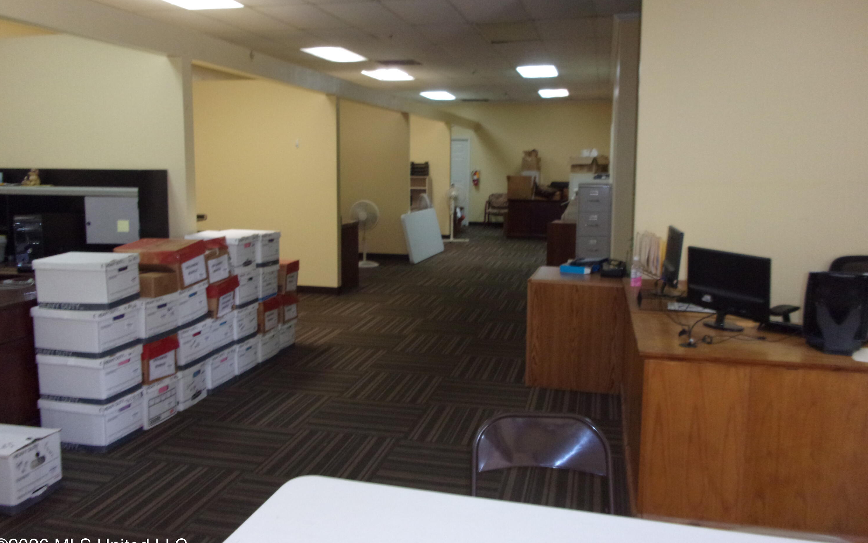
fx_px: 710
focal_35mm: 30
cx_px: 431
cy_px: 246
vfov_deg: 41.8
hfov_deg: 62.9
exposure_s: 1/34
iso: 320
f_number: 3.9
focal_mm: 5.1
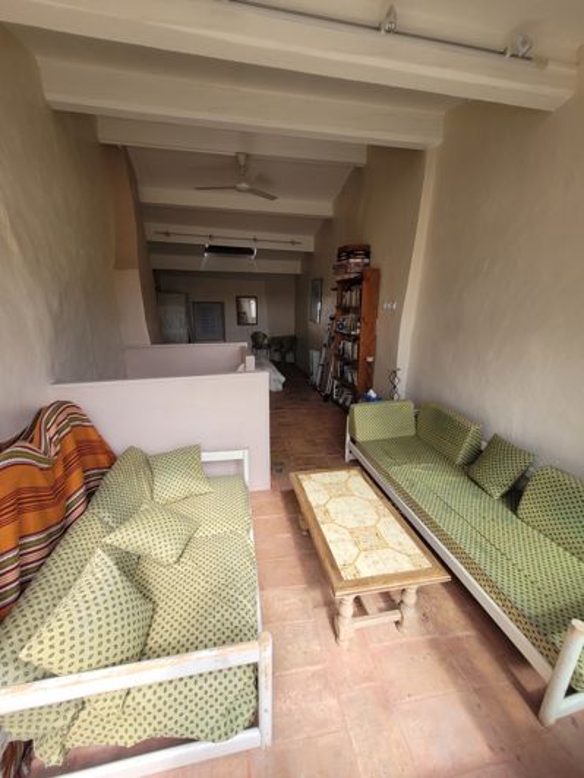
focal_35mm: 13
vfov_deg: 106.2
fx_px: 292
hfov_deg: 89.9
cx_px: 292
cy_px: 389
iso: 40
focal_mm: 1.74
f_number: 2.2
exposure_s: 1/249
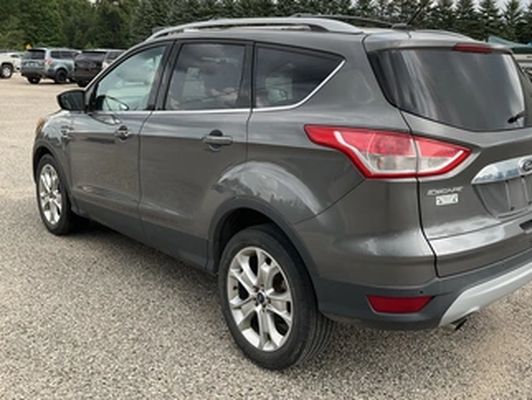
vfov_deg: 39.6
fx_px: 554
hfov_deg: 51.1
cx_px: 306
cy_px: 164
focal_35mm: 36
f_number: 1.8
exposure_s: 1/749
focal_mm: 3
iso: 25
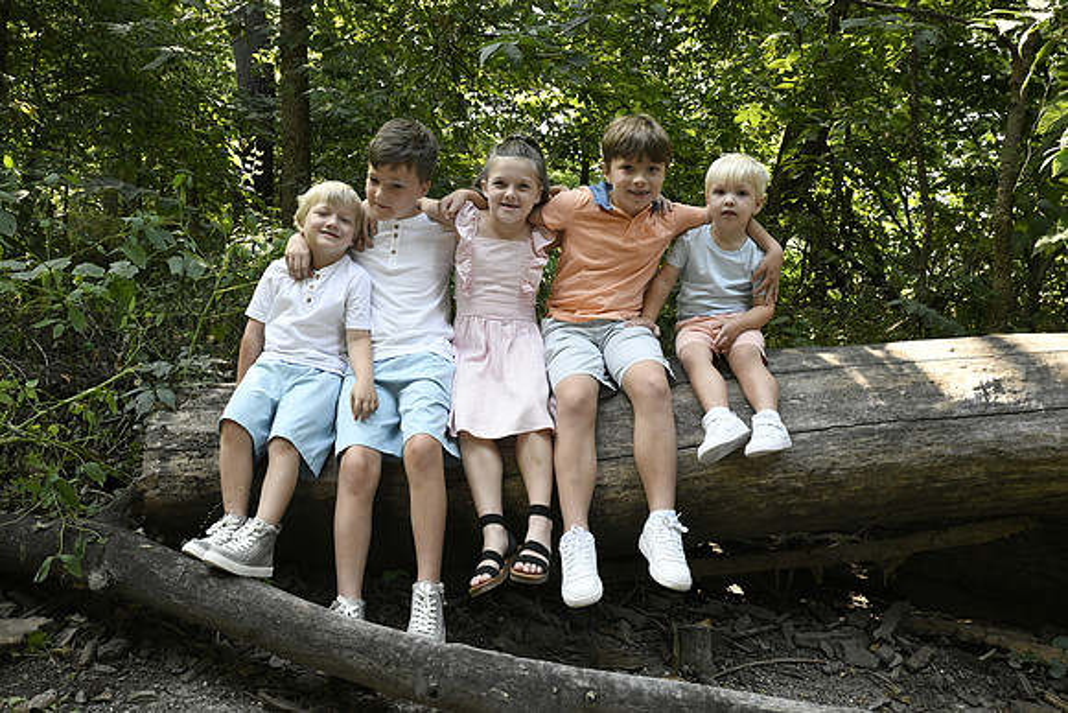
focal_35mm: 31
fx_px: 920
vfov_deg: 42.3
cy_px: 356
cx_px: 534
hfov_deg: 60.3
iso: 6400
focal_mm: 31
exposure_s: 1/320
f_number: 9
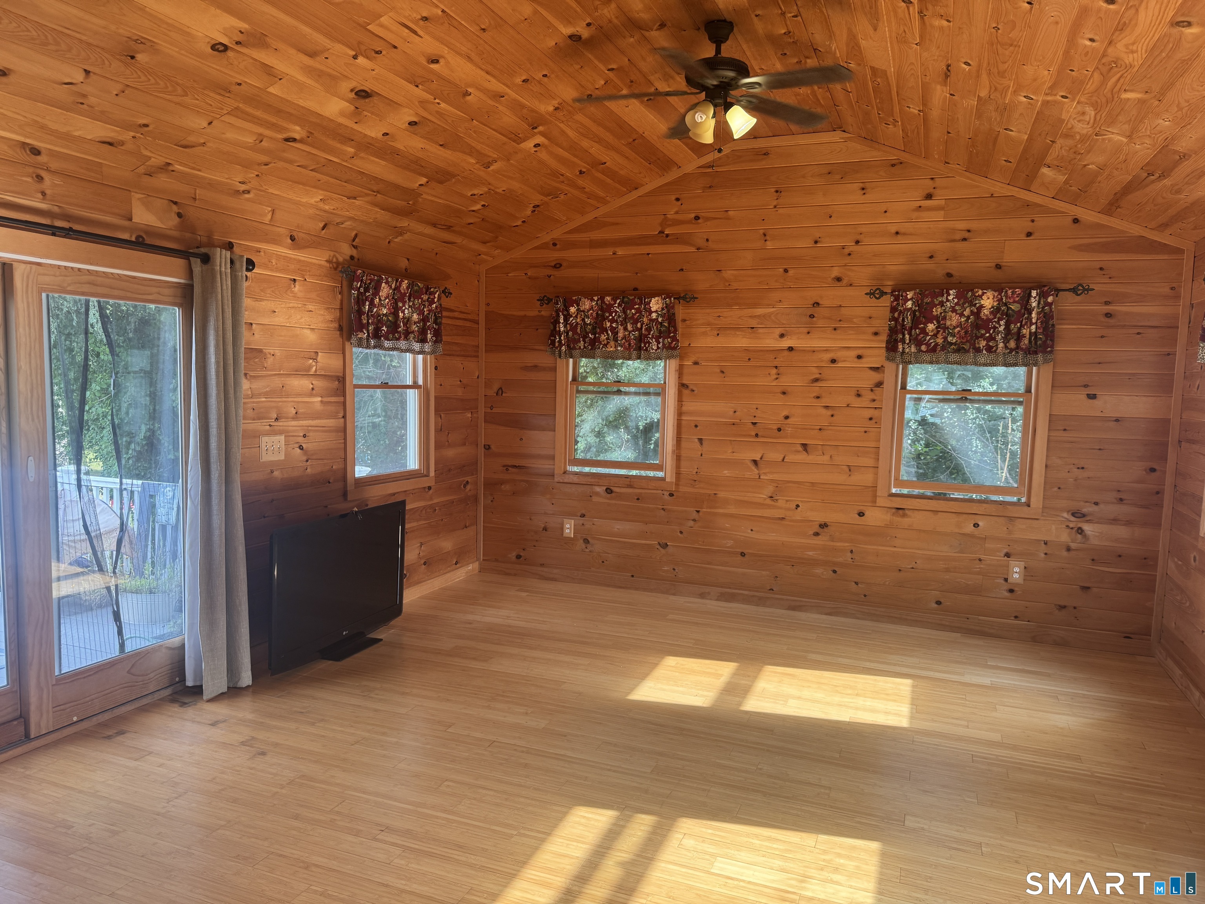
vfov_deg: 56.8
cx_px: 602
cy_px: 452
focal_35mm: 24
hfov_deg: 71.6
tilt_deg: -5.7
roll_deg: -1.6
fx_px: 835
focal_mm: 6.76
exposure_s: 1/123
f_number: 1.78
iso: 100
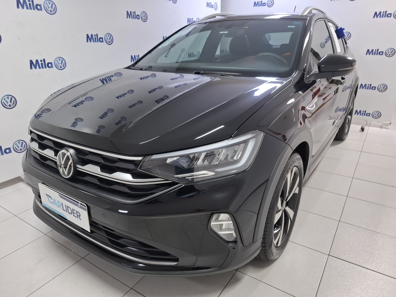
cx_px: 198
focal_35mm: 23
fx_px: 263
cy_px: 148
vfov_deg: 58.9
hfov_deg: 73.9
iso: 250
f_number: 1.8
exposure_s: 1/40
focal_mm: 5.54
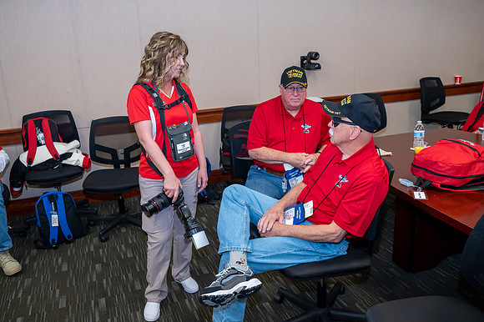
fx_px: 423
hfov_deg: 59.5
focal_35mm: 32
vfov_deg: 41.7
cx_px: 242
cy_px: 161
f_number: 5
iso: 7200
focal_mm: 31.5
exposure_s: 1/160
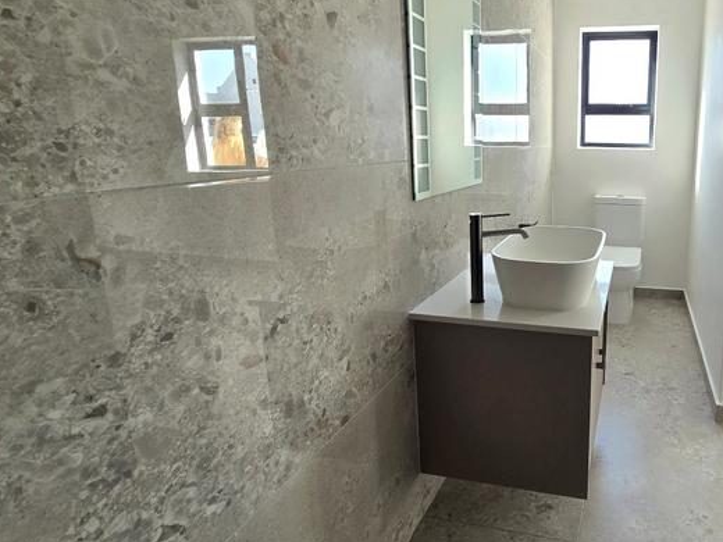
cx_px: 546
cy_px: 231
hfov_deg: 75.5
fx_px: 418
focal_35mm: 20
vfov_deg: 65.6
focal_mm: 2.2
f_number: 2.2
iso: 64
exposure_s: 1/120
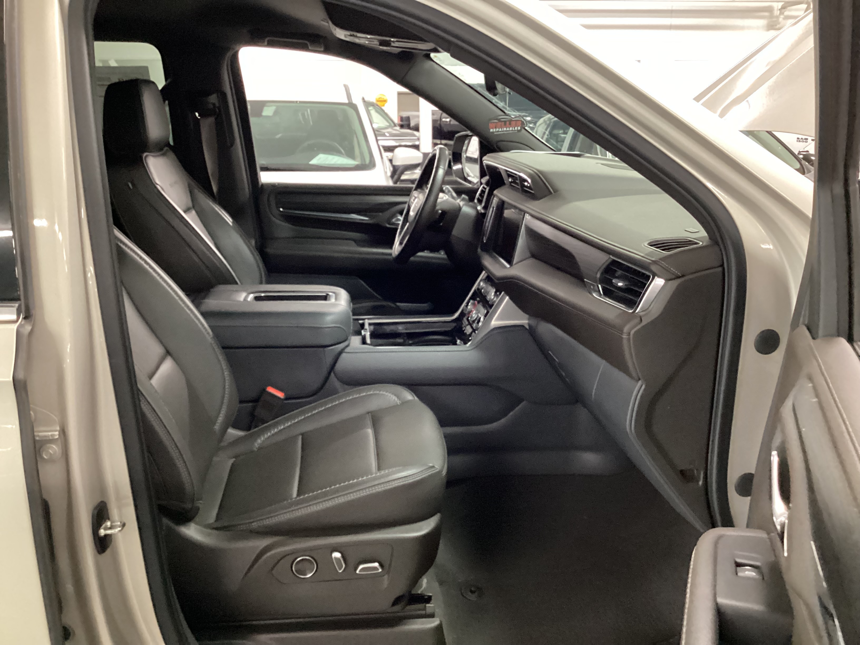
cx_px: 430
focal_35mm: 31
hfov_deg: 58.4
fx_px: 770
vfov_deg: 45.4
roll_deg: +0.2
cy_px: 322
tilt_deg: -17.1
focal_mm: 3.3
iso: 640
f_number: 2.4
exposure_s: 1/25
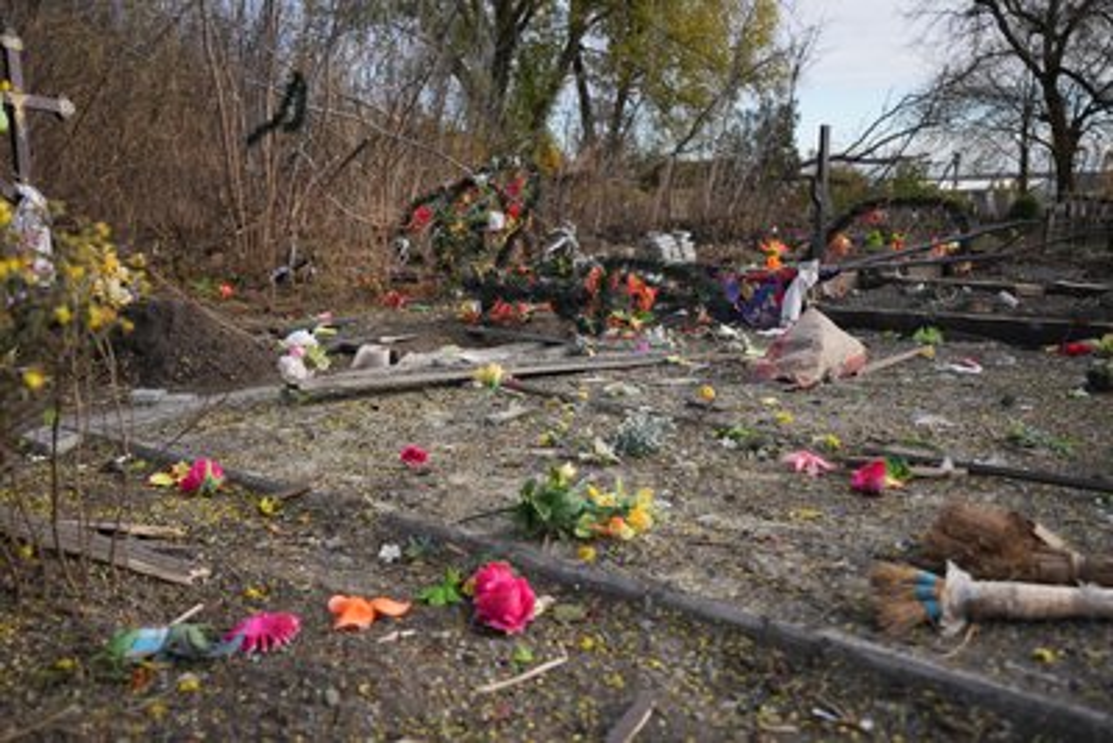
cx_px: 556
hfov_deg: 54.4
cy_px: 372
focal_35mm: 35
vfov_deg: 37.9
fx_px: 1082
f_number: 2.8
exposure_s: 1/2000
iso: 200
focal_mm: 35
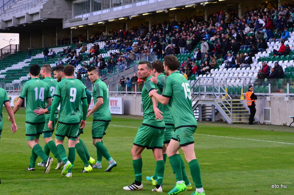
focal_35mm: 105
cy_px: 98
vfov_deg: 13.0
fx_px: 856
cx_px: 147
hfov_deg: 19.5
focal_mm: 70
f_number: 5.6
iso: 3200
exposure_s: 1/640
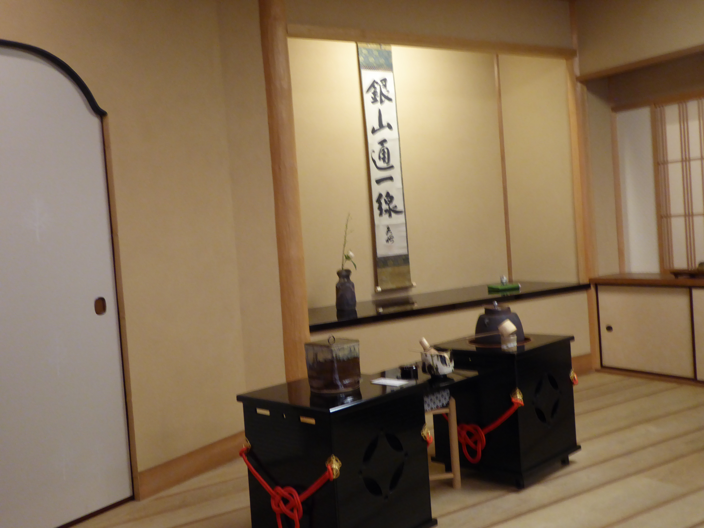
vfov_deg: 36.8
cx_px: 352
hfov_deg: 47.9
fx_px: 793
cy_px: 264
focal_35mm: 39
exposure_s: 1/8
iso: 400
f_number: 3.7
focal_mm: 6.7
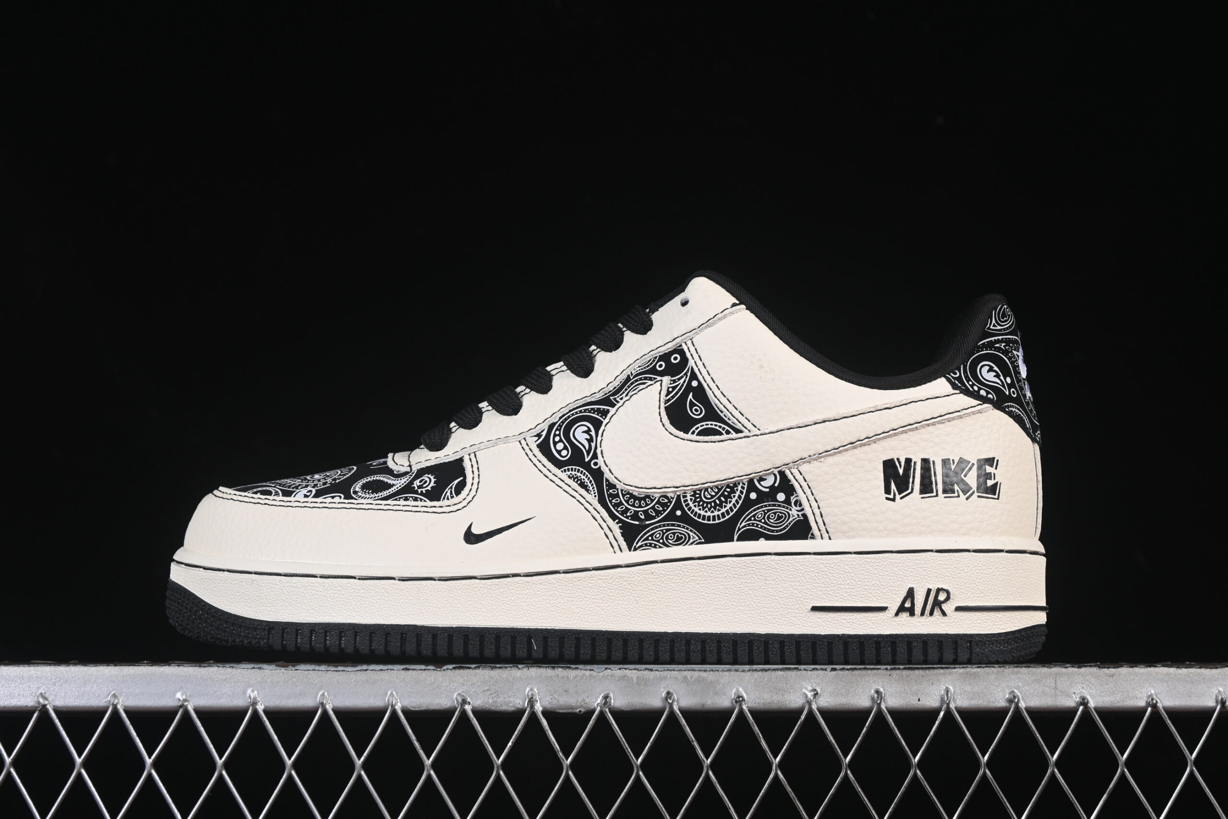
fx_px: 2558
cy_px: 410
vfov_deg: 18.2
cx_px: 614
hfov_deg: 27.0
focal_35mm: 75
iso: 160
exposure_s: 1/80
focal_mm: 50
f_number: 8
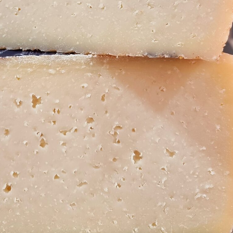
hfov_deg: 36.5
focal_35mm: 45
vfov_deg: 34.3
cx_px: 54
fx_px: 343
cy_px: 2
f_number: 1.8
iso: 250
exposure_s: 1/50
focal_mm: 6.7
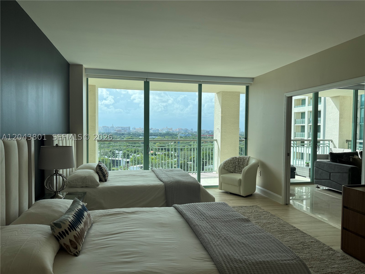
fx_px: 253
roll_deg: +0.1
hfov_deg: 71.6
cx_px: 182
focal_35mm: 24
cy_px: 137
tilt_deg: -1.1
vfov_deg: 56.8
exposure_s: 1/2299
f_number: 1.78
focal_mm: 6.76
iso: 100
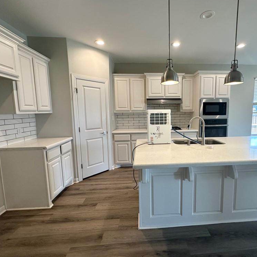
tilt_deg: -6.6
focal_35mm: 17
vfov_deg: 84.0
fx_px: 143
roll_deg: +0.3
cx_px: 152
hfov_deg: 83.1
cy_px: 128
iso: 160
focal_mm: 2.22
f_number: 2.2
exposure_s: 1/120
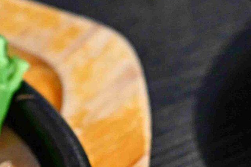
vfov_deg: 4.5
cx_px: -191
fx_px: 2105
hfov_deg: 6.7
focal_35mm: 302
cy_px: 142
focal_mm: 50
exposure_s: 1/200
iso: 3200
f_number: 3.2
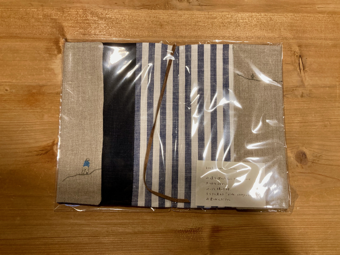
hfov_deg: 63.4
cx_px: 170
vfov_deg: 49.7
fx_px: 275
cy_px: 128
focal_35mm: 28
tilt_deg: -82.8
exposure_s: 1/50
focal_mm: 3.99
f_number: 1.8
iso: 160
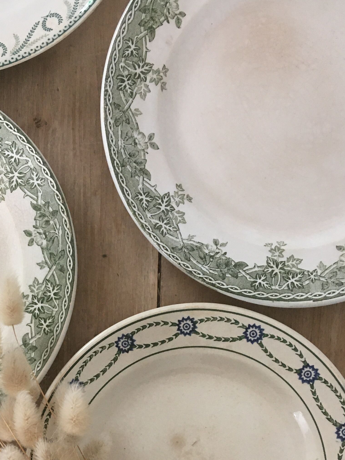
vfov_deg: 32.2
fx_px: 771
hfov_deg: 25.0
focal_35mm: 58
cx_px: 89
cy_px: 378
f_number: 2.2
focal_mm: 4.15
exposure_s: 1/33
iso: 125
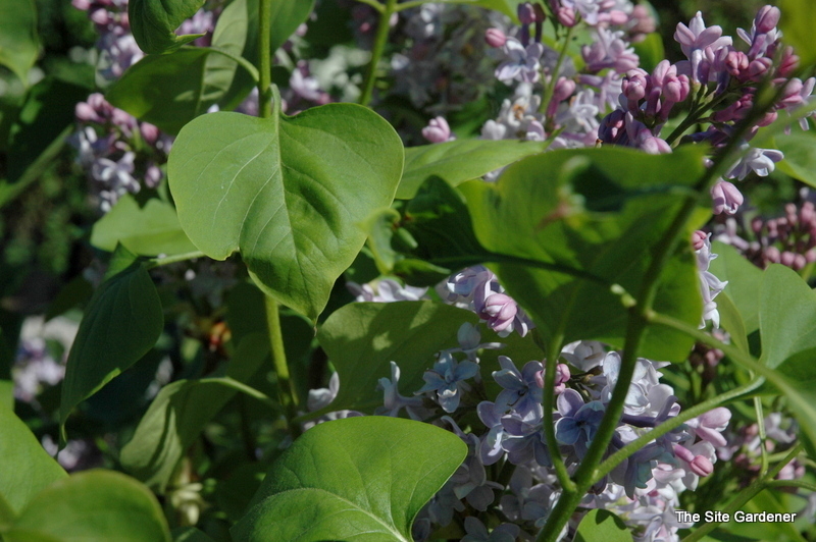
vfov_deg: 16.2
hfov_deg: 24.2
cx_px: 408
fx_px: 1902
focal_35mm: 84
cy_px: 271
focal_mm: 56
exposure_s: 1/500
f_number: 11
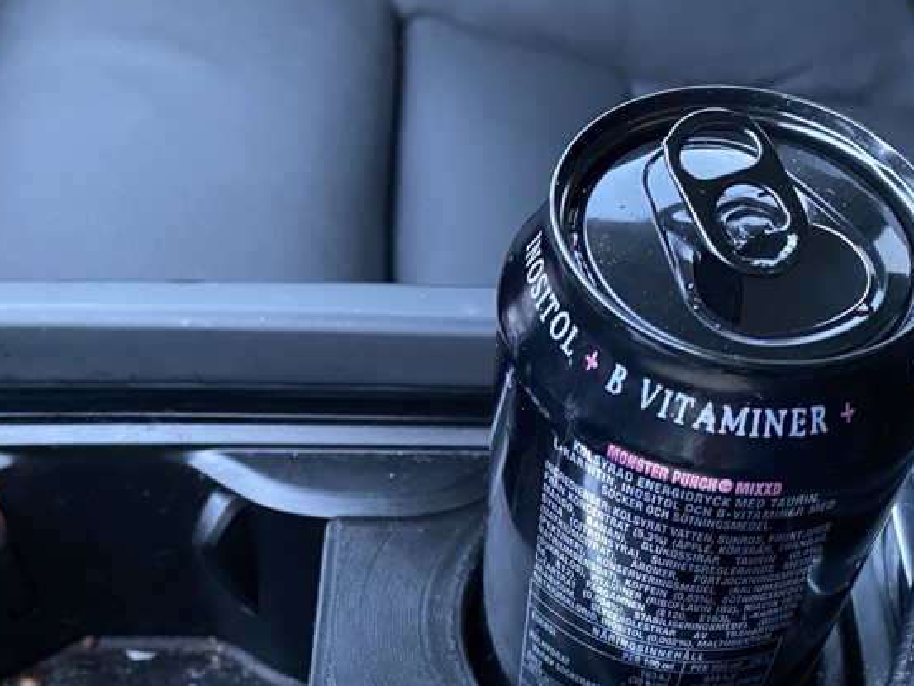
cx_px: 569
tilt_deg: -54.6
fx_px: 1241
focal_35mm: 47
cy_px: 580
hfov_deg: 40.2
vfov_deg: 29.9
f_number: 1.8
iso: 640
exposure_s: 1/35
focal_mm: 4.25
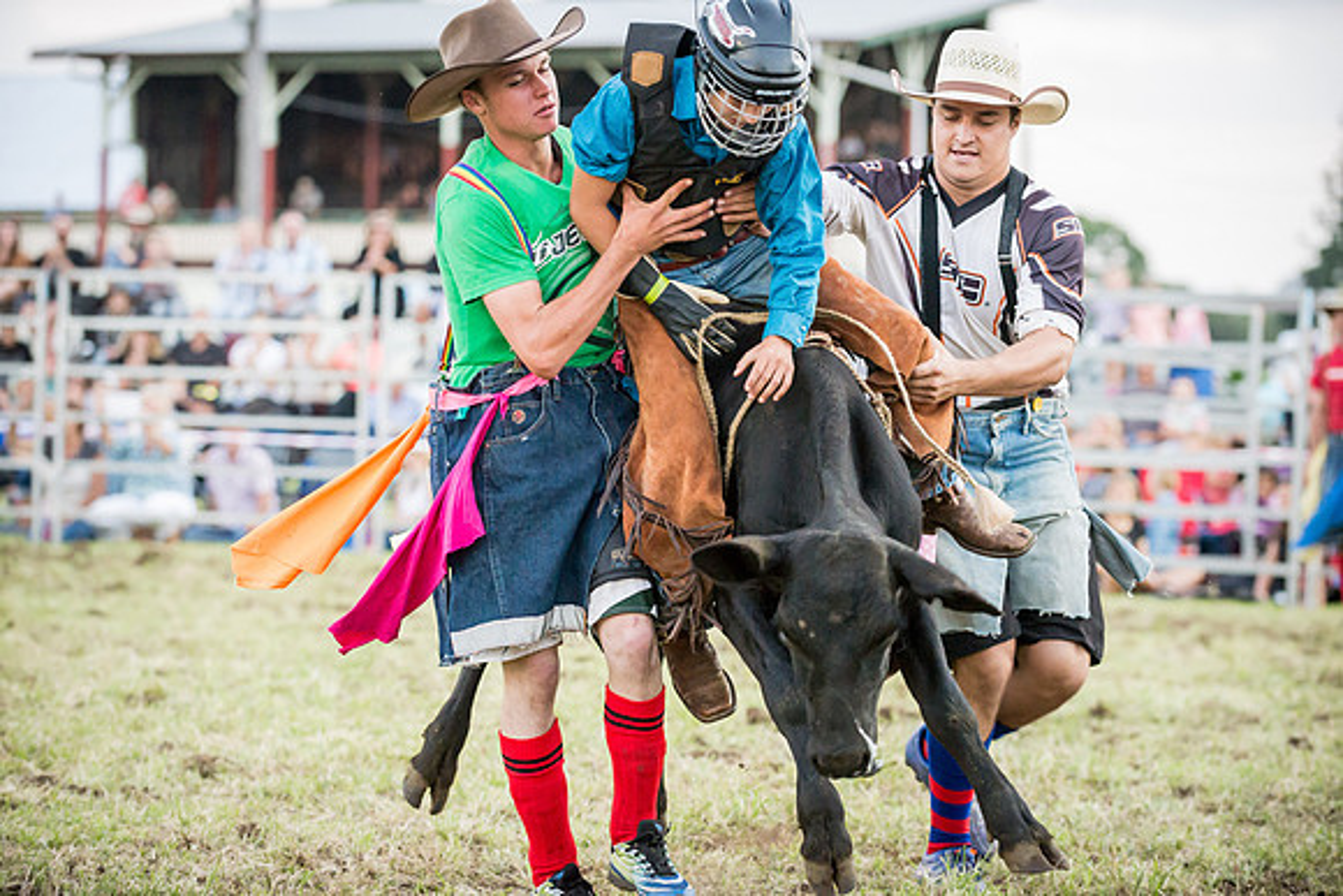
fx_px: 4478
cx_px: 672
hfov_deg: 17.1
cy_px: 448
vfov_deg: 11.4
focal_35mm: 120
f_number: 3.2
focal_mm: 120
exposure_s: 1/640
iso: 8063
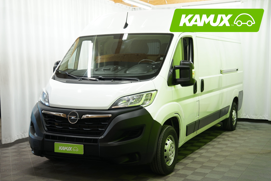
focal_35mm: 50
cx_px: 136
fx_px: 376
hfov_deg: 39.6
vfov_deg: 27.0
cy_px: 90
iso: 500
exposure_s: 1/15
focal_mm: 50
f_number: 5
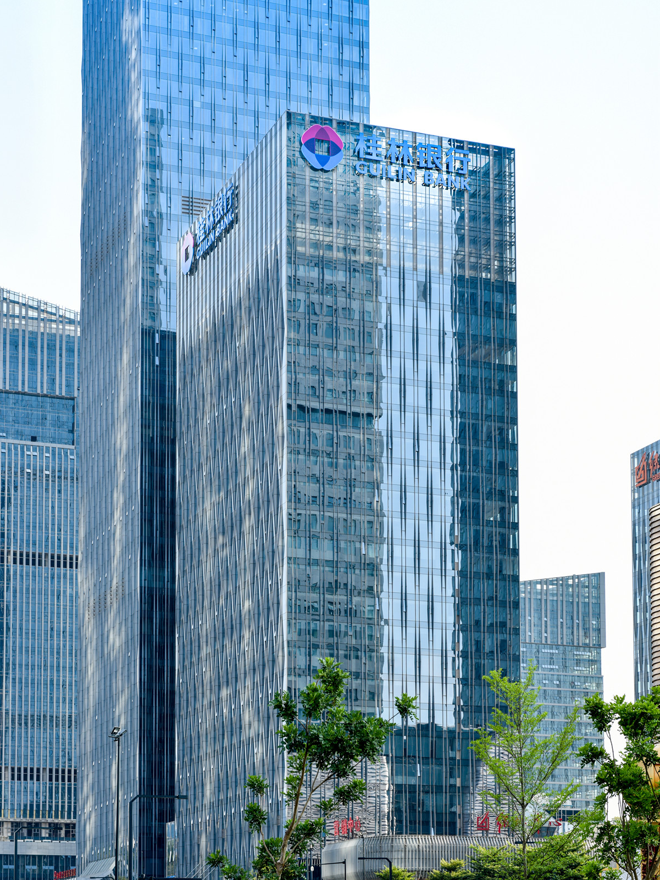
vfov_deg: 25.7
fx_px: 1933
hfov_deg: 19.4
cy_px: 445
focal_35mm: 76
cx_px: 330
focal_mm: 70
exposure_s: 1/100
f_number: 8
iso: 100
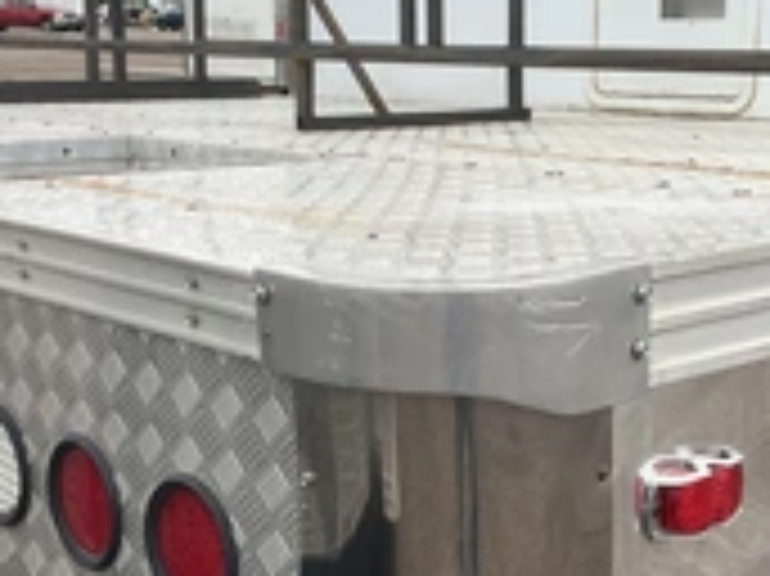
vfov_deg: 21.6
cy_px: 288
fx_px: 1512
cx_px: 509
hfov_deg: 28.4
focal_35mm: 68
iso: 25
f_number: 1.8
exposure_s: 1/1121
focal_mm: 3
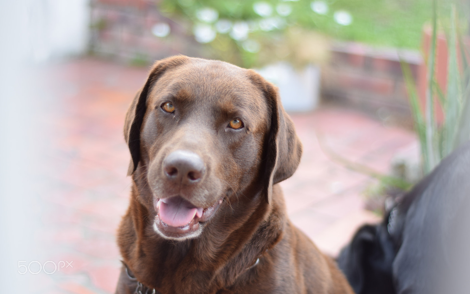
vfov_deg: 16.9
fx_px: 986
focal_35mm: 77
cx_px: 236
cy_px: 149
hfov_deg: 26.8
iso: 100
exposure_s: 1/250
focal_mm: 50
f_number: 1.8
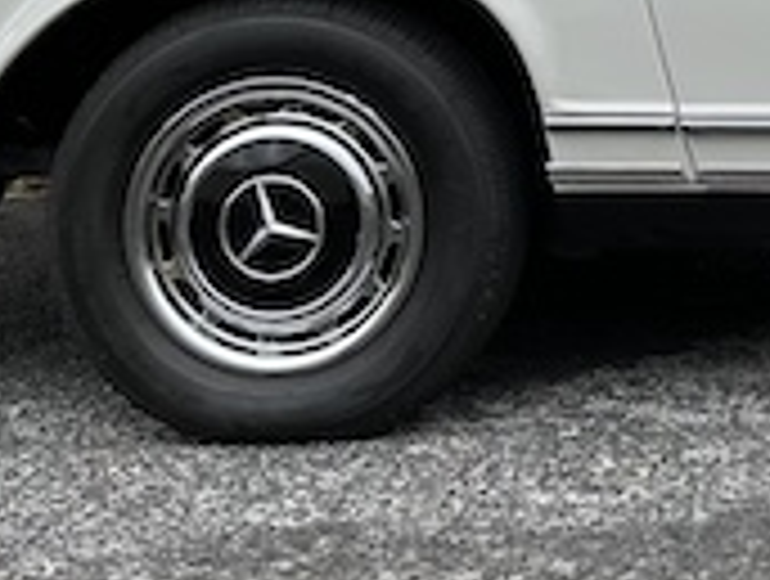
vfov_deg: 12.6
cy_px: -310
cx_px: 1085
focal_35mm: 112
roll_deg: -0.3
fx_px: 2497
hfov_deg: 16.3
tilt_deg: -0.6
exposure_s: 1/2967
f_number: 1.78
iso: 80
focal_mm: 6.86
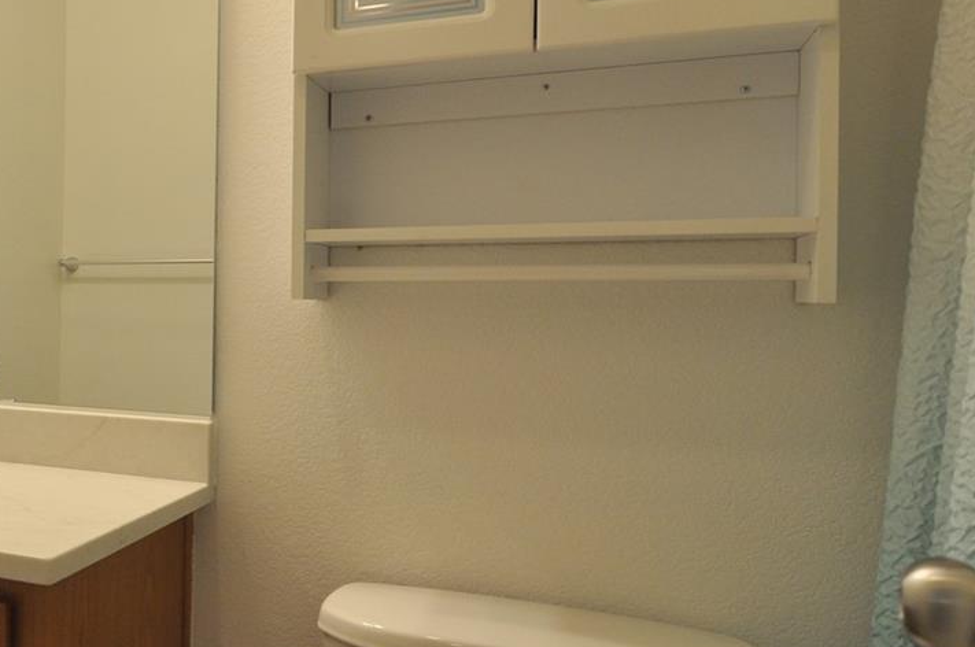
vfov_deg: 35.7
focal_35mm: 37
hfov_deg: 41.3
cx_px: -97
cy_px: 311
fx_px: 1004
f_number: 4
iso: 400
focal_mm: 11
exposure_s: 1/60
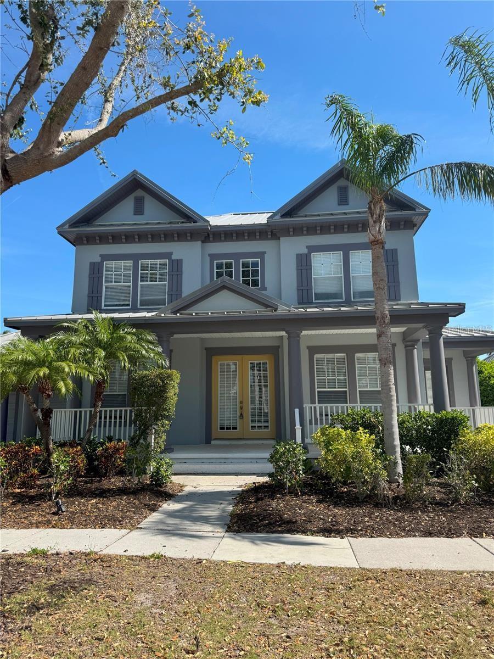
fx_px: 457
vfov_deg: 71.6
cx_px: 247
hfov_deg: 56.8
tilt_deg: +9.9
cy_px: 330
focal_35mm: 24
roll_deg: +1.1
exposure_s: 1/3247
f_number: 1.78
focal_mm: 6.76
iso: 80
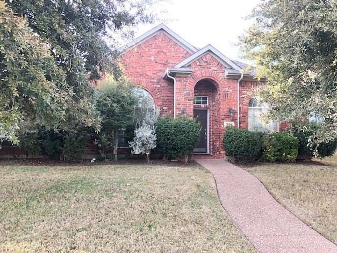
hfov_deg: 63.4
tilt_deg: +4.4
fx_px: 273
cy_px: 126
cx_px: 168
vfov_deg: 49.7
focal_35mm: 28
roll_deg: -0.9
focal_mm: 4
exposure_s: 1/120
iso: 25
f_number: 1.8
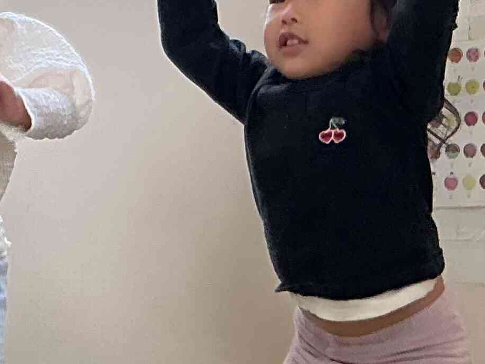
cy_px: 479
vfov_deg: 11.3
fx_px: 1793
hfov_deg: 13.7
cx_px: -391
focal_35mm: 128
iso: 32
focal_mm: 3
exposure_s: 1/120
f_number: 1.8
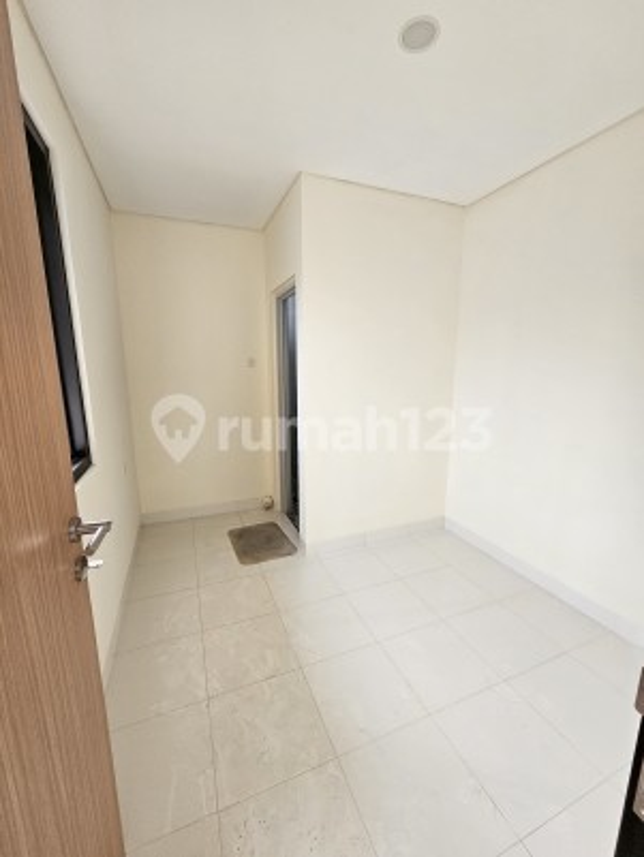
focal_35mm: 13
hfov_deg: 89.9
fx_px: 322
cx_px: 322
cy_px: 428
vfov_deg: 106.2
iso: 320
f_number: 2.2
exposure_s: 1/359
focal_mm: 2.2
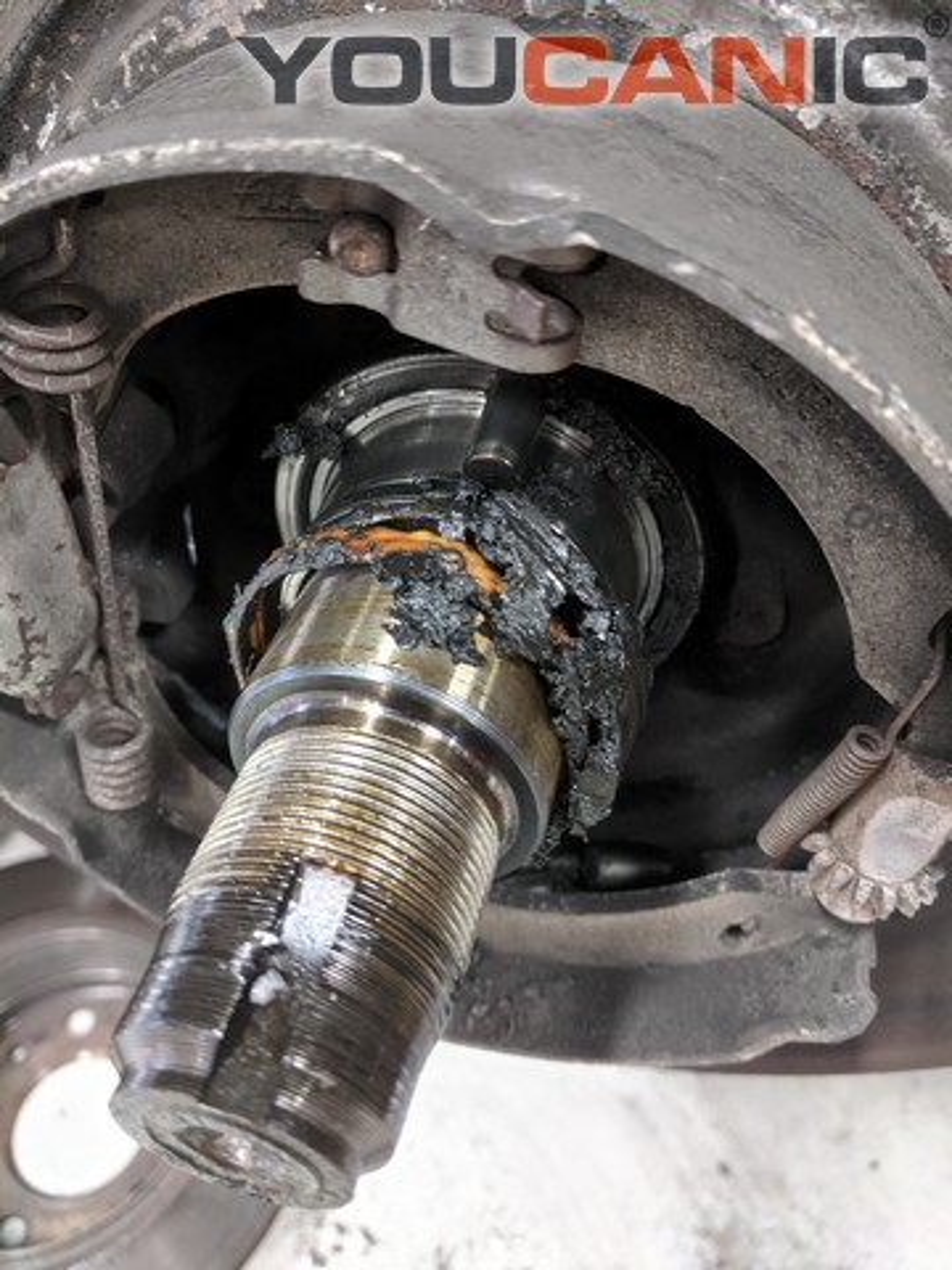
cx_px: 476
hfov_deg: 53.1
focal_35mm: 26
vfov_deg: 67.3
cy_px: 635
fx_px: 953
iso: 641
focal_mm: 4.67
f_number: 2
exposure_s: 1/30
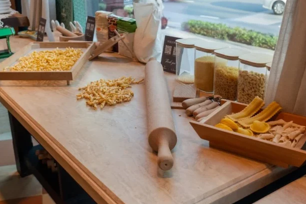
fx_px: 374
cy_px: 86
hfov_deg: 44.5
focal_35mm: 44
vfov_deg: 30.5
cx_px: 144
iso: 2500
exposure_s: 1/125
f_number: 6.3
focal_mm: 35
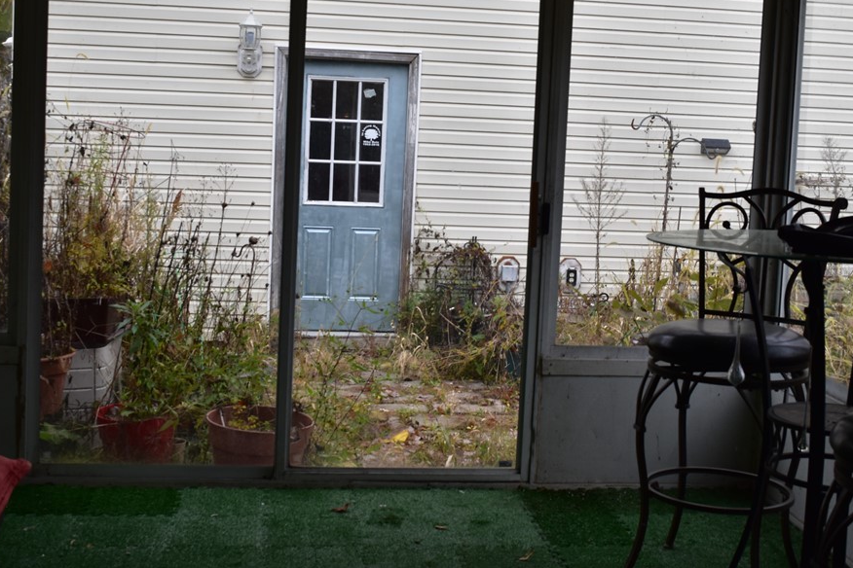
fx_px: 1232
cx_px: 424
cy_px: 221
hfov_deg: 38.2
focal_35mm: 52
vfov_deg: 25.9
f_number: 9
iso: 400
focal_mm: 28
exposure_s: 1/125
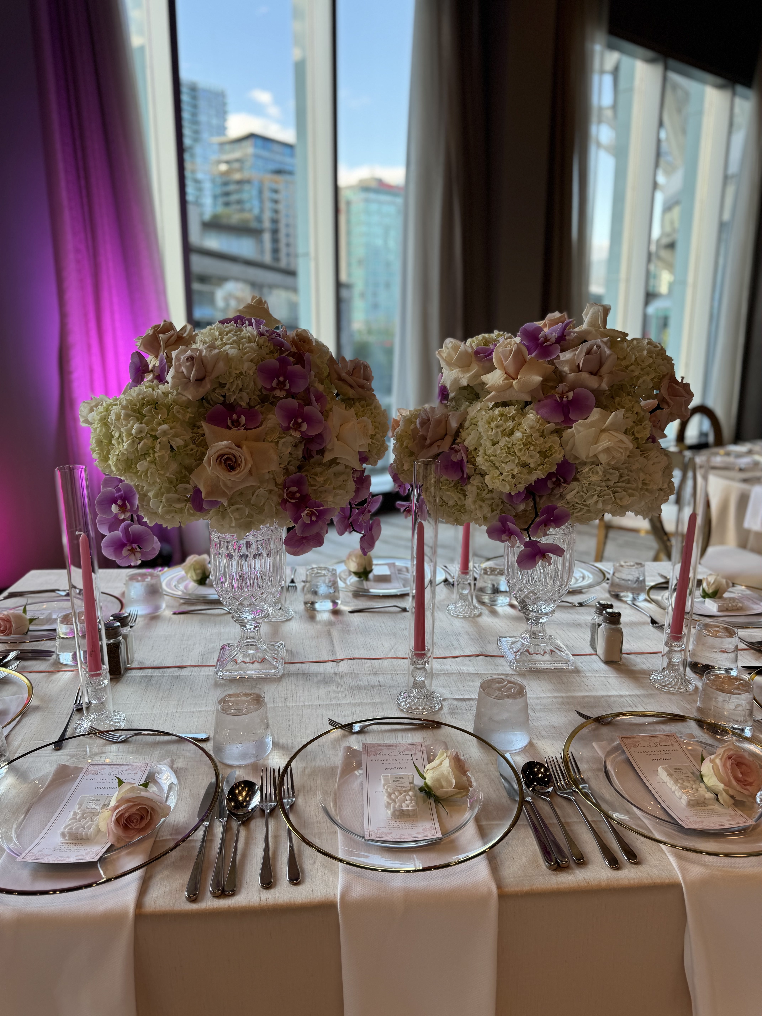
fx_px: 704
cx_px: 381
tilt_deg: -13.5
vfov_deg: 71.6
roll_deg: -0.5
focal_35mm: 24
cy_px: 508
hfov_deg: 56.8
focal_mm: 6.76
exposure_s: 1/121
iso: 64
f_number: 1.78
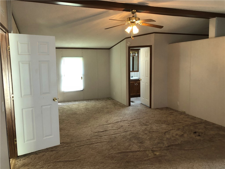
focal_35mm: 29
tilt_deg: -6.0
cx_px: 112
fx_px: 188
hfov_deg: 61.7
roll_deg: +0.5
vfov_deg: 48.2
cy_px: 84
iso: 50
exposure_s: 1/15
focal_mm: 3.99
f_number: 1.8
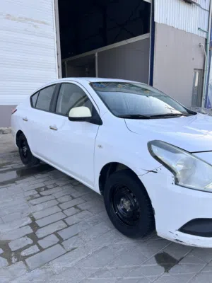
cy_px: 142
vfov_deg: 67.3
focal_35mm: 26
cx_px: 106
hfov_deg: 53.1
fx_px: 212
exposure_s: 1/991
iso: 50
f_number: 1.5
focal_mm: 5.7
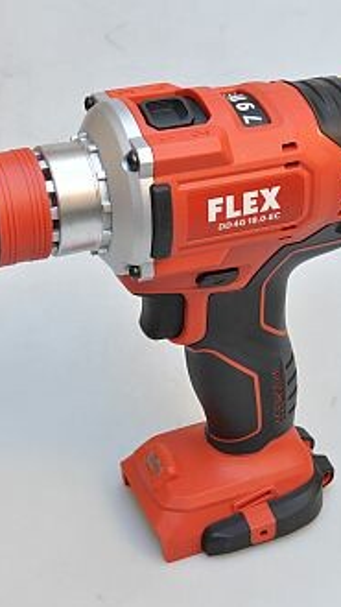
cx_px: 179
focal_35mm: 81
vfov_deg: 26.2
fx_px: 1302
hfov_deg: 14.9
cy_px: 304
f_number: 9
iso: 200
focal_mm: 34
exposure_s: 1/6
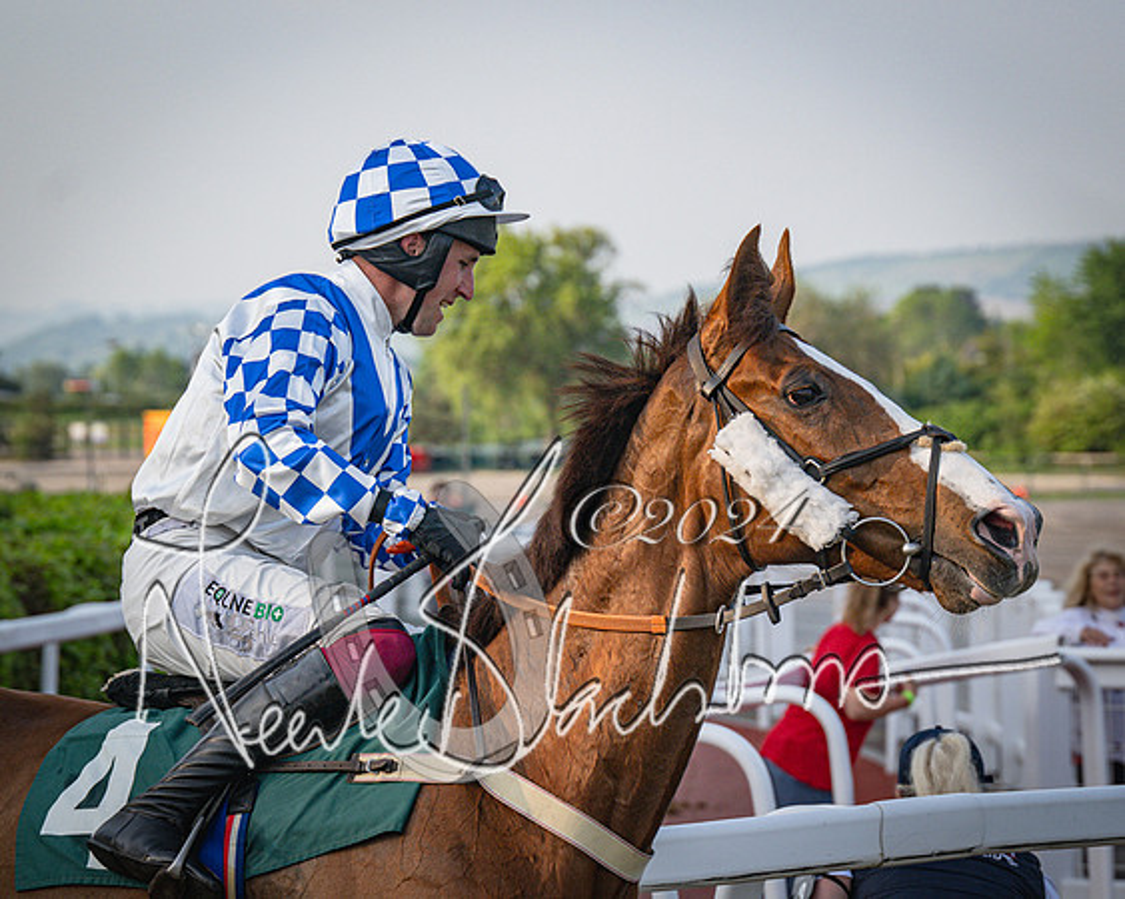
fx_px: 5544
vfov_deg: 9.3
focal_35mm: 167
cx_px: 679
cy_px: 451
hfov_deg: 11.6
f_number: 5
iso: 400
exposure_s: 1/1600
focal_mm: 98
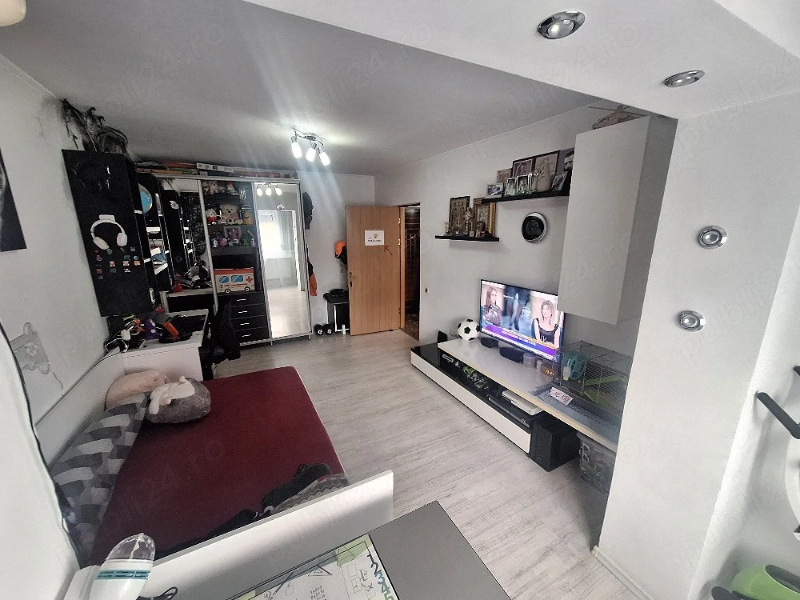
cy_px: 300
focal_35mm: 13
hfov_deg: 106.2
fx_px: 300
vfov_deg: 89.9
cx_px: 400
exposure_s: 1/33
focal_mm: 1.74
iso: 200
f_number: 2.2
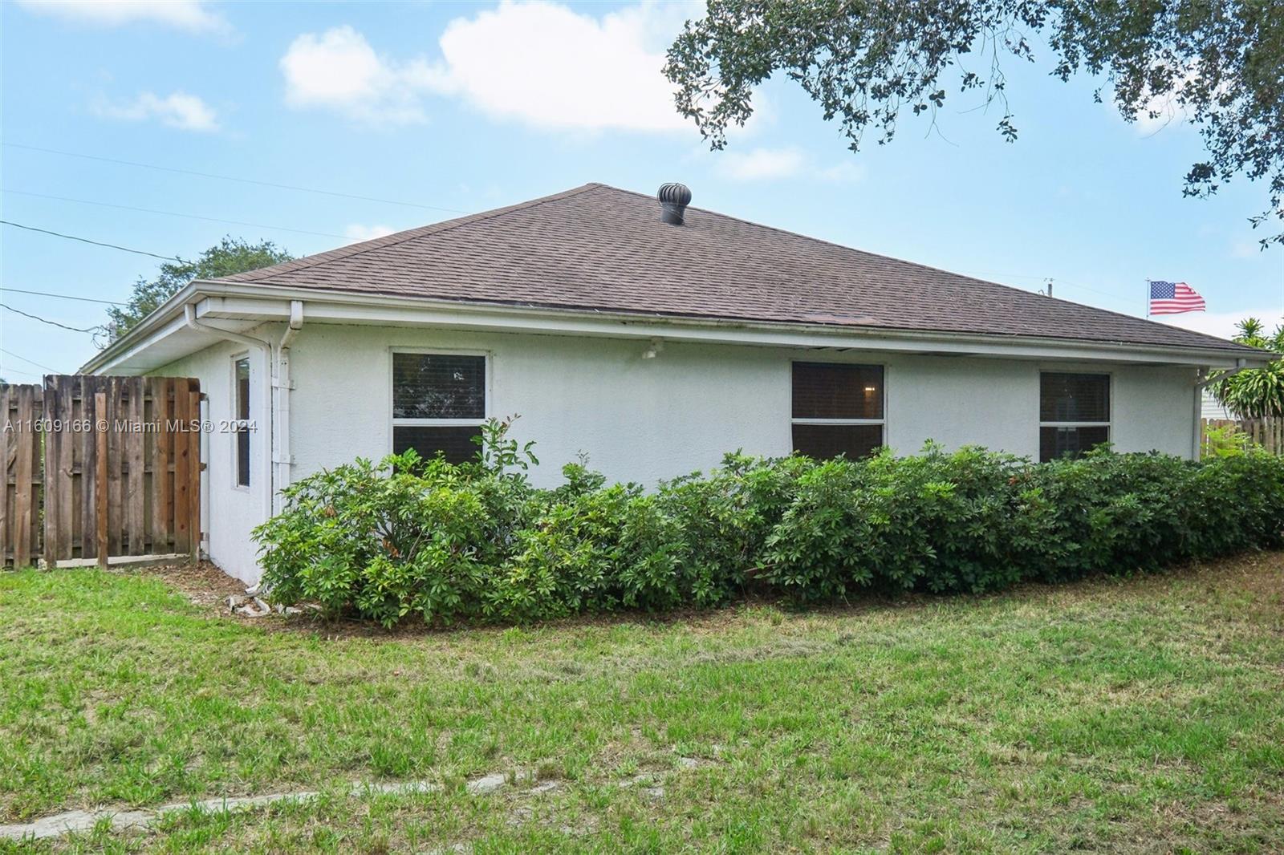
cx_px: 642
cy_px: 428
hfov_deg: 63.7
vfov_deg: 44.9
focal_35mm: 29
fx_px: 1034
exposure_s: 1/850
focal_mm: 19.1
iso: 1250
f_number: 8
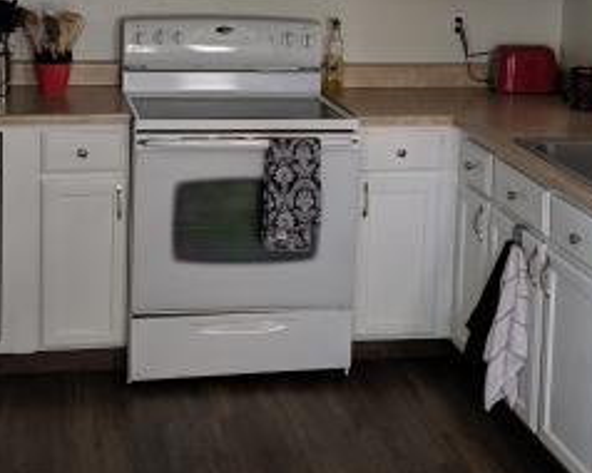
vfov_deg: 21.1
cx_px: 269
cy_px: 65
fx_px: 1243
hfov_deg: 26.8
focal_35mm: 71
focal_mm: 4.44
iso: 239
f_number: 1.8
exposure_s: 1/59.9
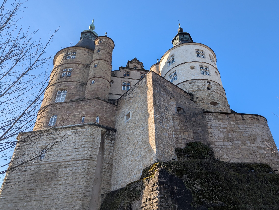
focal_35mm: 27
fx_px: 218
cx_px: 155
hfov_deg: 65.1
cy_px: 106
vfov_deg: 51.5
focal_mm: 6.81
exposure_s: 1/1121
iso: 41
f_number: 1.85
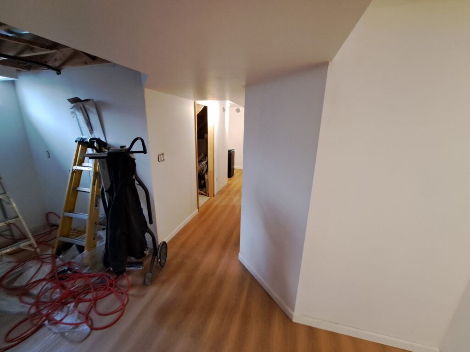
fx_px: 177
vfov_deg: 89.9
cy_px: 176
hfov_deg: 106.2
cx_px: 235
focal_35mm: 13
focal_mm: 1.74
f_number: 2.2
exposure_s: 1/24
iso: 250
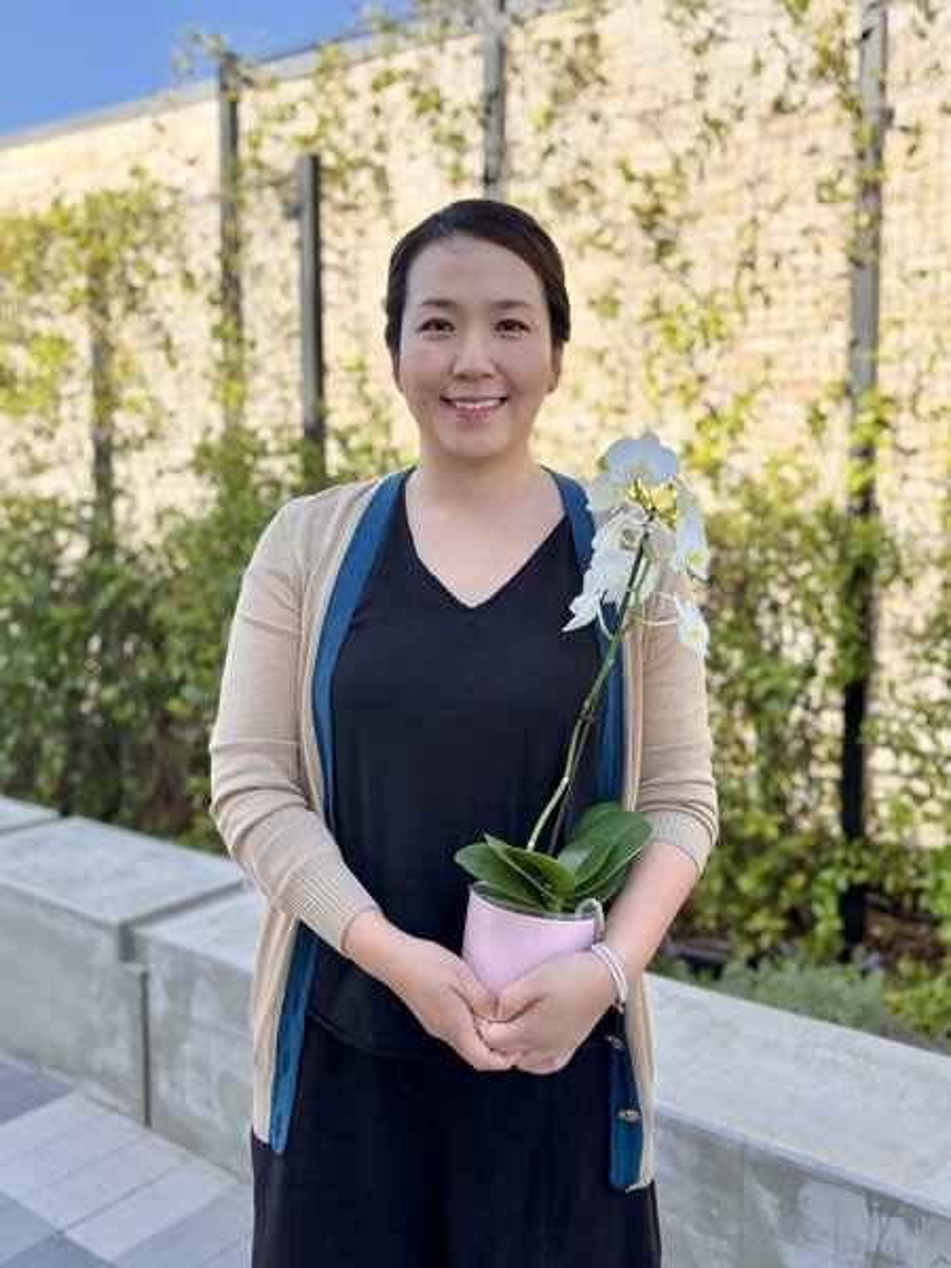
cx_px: 476
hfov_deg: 53.1
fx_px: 952
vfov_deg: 67.3
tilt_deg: -5.4
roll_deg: -0.1
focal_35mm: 26
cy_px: 634
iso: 50
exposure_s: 1/1178
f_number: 1.6
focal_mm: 5.96
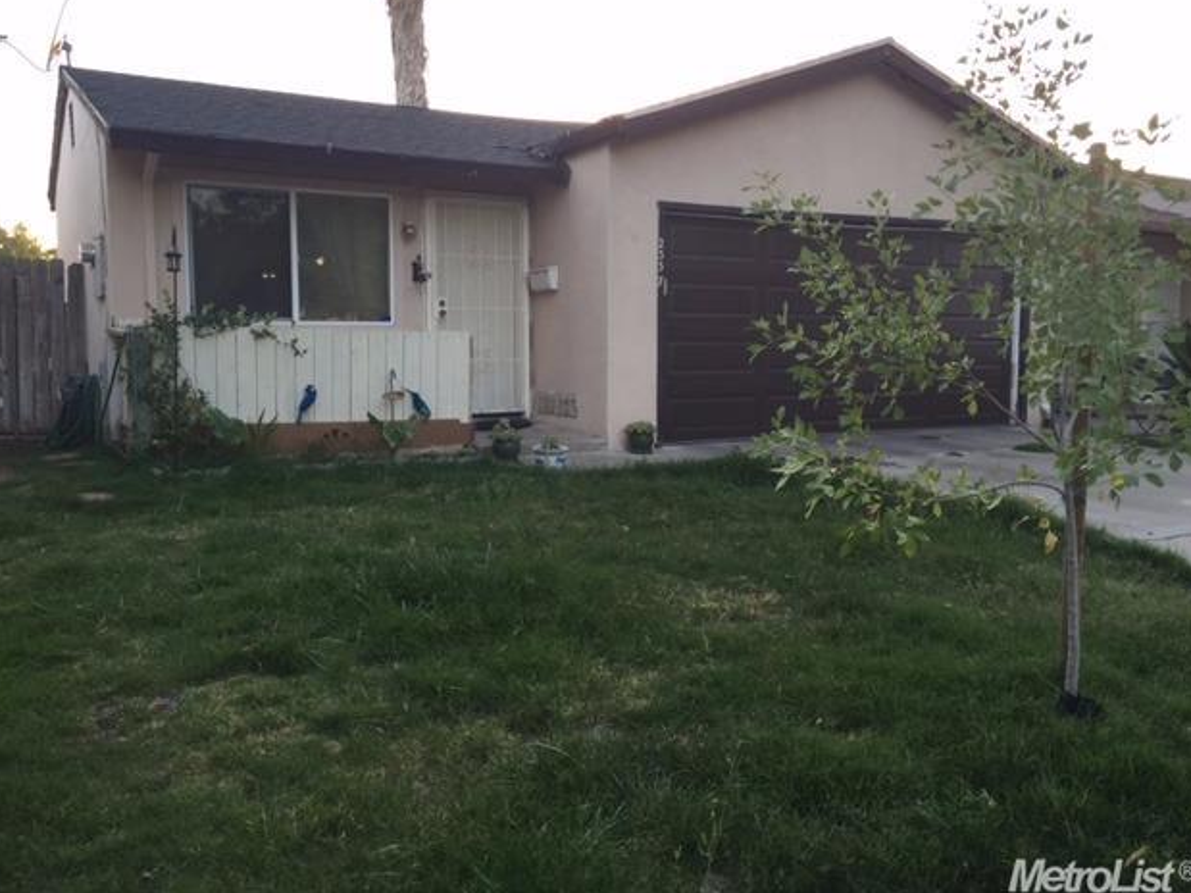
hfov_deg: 60.0
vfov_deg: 46.8
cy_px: 435
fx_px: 1032
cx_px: 585
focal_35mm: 30
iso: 40
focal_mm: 4.15
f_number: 2.2
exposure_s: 1/120
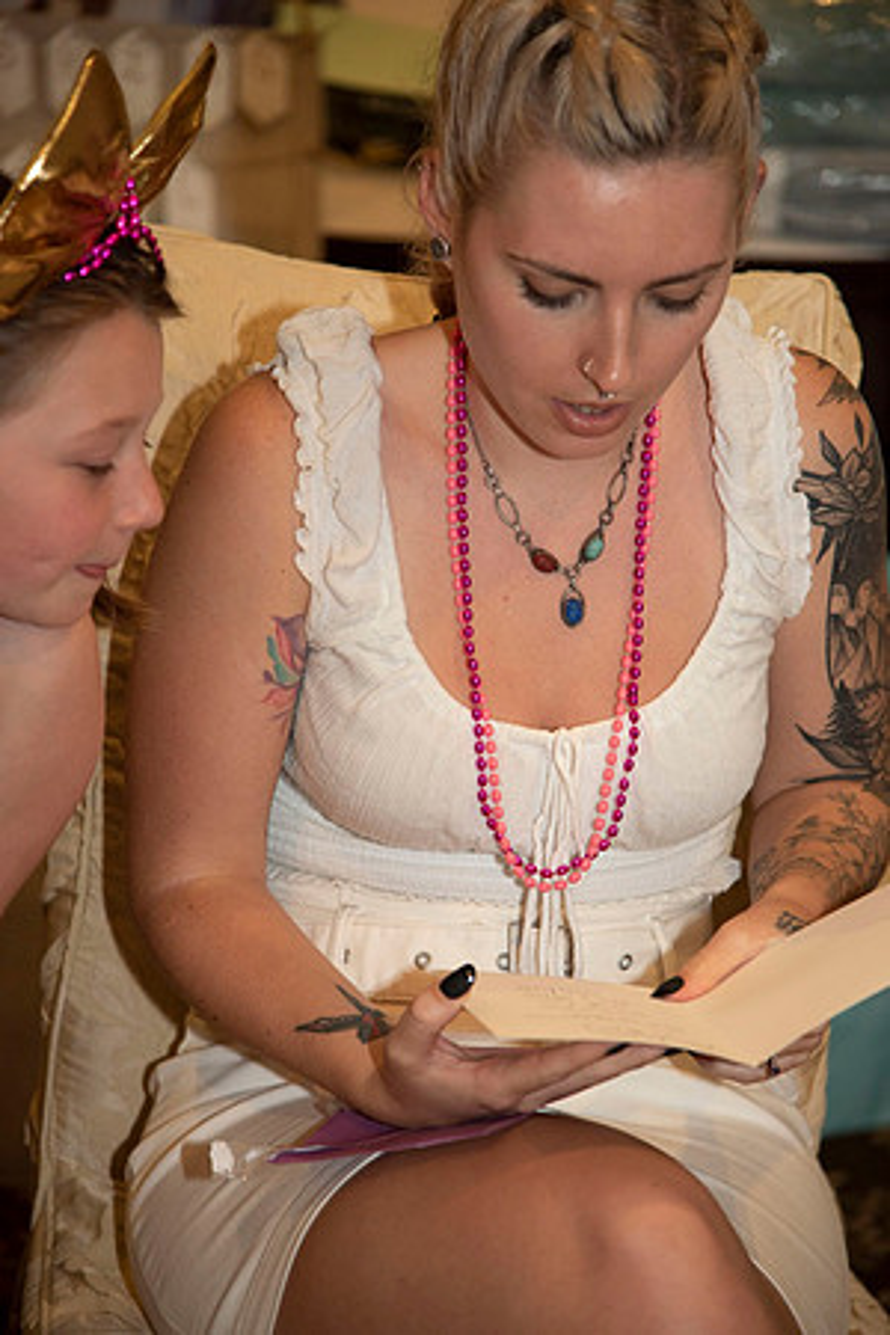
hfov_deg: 11.4
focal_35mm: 120
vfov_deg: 17.1
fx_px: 4450
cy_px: 668
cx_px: 445
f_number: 4
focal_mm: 120
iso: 640
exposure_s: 1/200
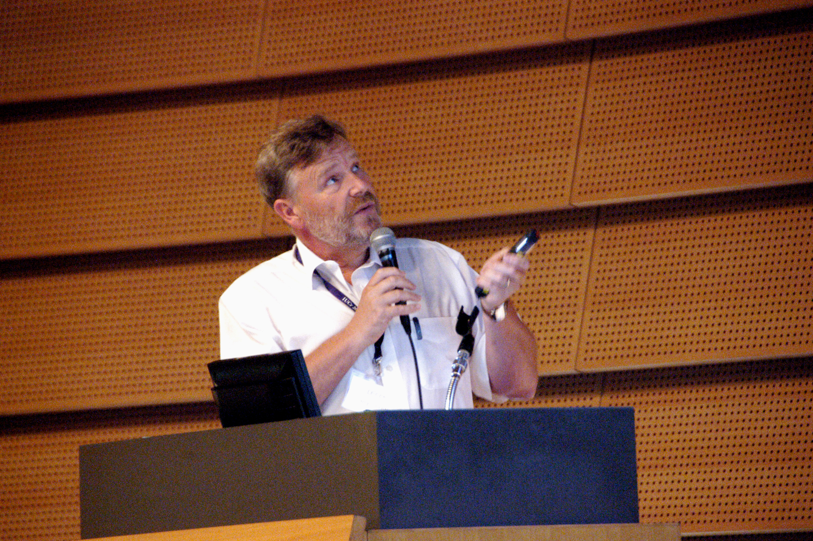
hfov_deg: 6.9
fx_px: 6769
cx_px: 406
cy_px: 270
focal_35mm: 300
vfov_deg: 4.6
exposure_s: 1/8
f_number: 5.6
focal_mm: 200
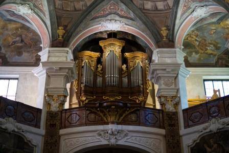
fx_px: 318
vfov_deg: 27.0
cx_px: 114
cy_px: 76
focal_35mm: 50
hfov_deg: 39.6
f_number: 1.8
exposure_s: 1/100
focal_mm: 50
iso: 2000
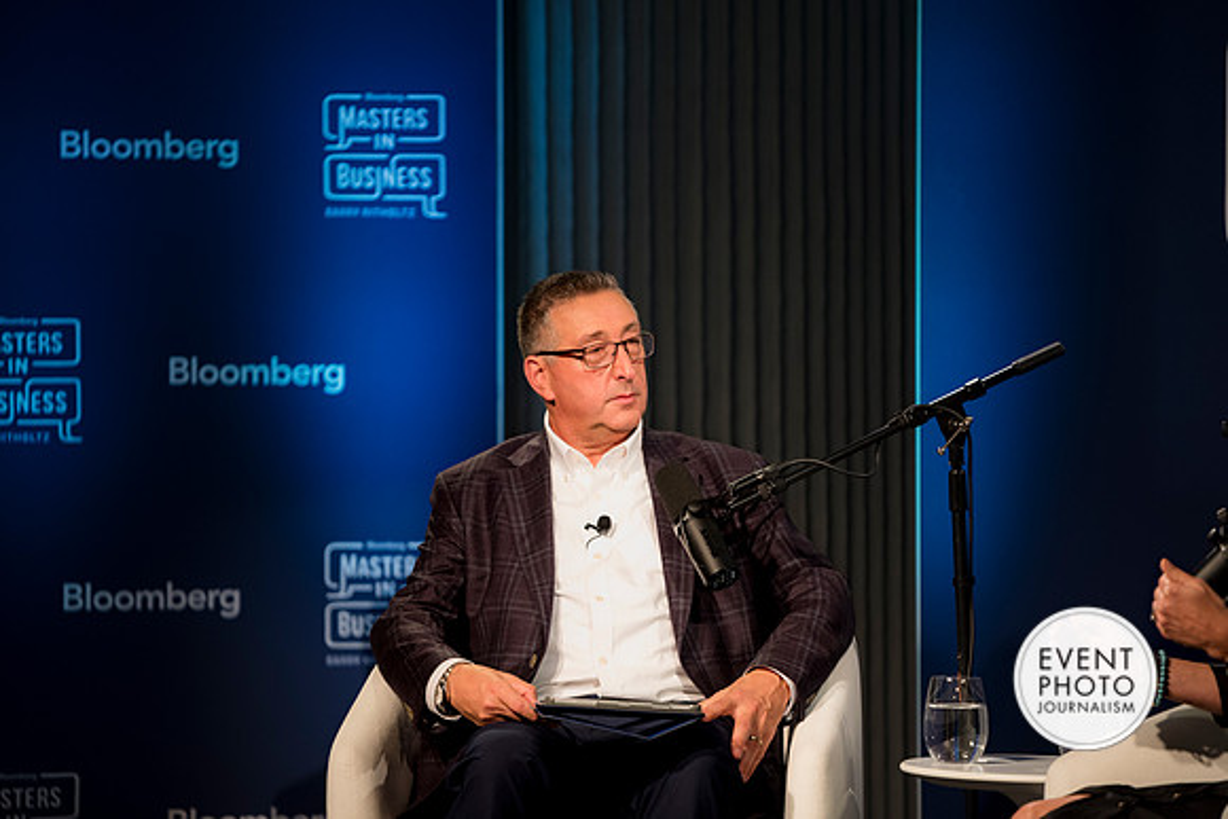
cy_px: 403
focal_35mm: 205
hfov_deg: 10.0
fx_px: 6994
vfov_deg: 6.7
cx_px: 614
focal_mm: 200
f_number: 2.8
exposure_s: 1/125
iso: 1250
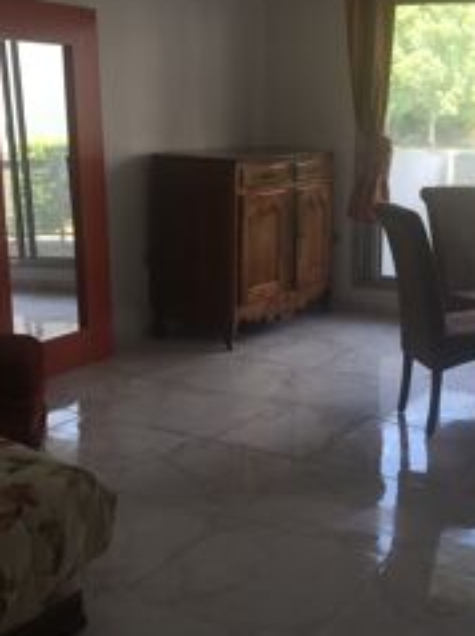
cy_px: 295
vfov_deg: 36.8
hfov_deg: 27.7
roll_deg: -1.8
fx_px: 953
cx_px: 334
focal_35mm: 52
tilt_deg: -9.3
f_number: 2.2
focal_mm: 4.15
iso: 32
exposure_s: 1/100
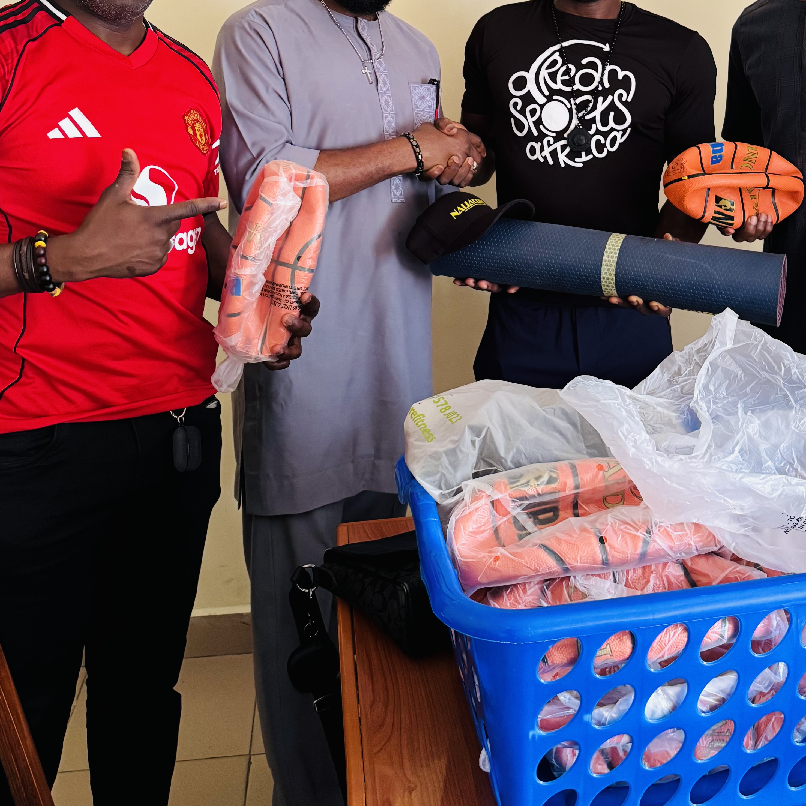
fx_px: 1080
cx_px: 487
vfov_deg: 38.5
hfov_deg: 40.7
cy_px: 101
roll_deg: +0.7
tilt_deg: -2.9
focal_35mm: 41
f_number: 1.78
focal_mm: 6.76
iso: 400
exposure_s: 1/60
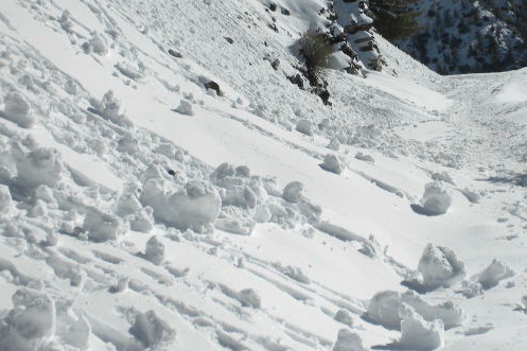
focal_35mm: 62
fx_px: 907
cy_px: 107
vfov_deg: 21.8
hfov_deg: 32.1
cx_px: 358
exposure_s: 1/344
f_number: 10
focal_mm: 6.6
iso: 64
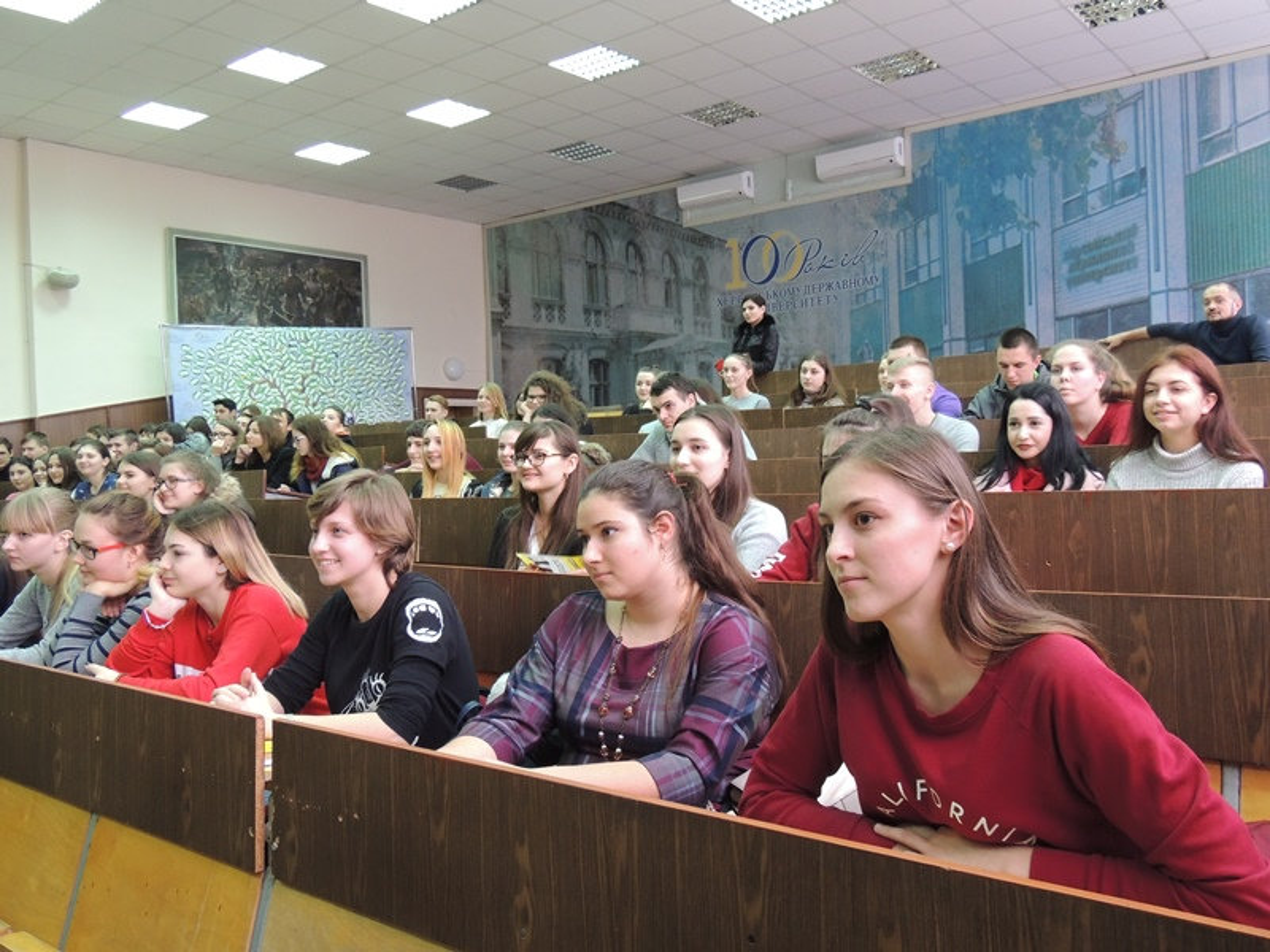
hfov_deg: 60.0
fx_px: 1101
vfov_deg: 46.8
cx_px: 635
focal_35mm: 30
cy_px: 476
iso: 400
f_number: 3.1
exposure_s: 1/20
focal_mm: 5.3
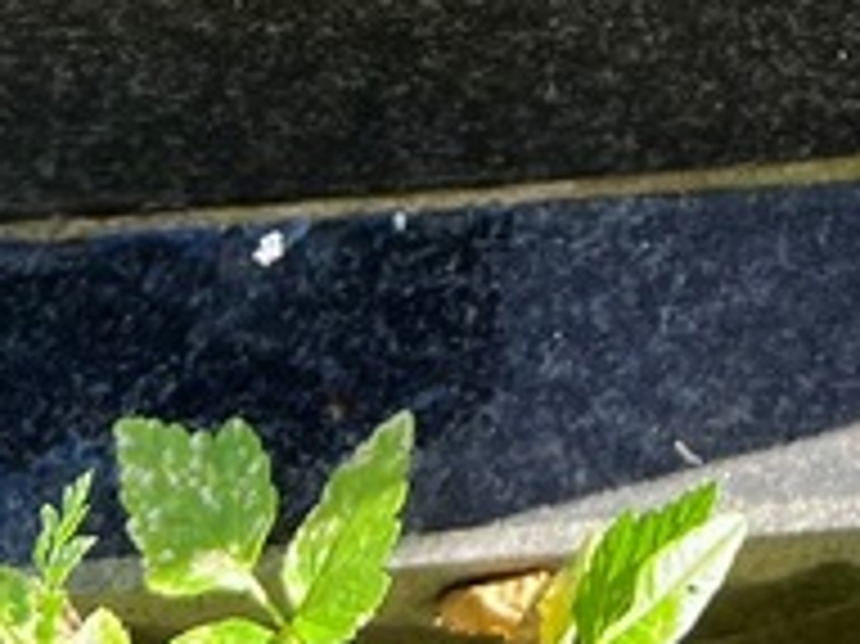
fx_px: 2706
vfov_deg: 12.4
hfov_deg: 17.1
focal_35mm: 109
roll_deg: -1.9
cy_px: -522
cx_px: 1099
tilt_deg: -44.3
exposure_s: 1/224
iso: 50
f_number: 1.5
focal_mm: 5.7
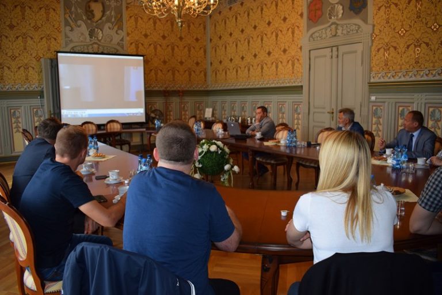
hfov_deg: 67.4
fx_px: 331
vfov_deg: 47.9
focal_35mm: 27
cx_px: 221
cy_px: 148
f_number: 4
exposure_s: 1/80
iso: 800
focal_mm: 18
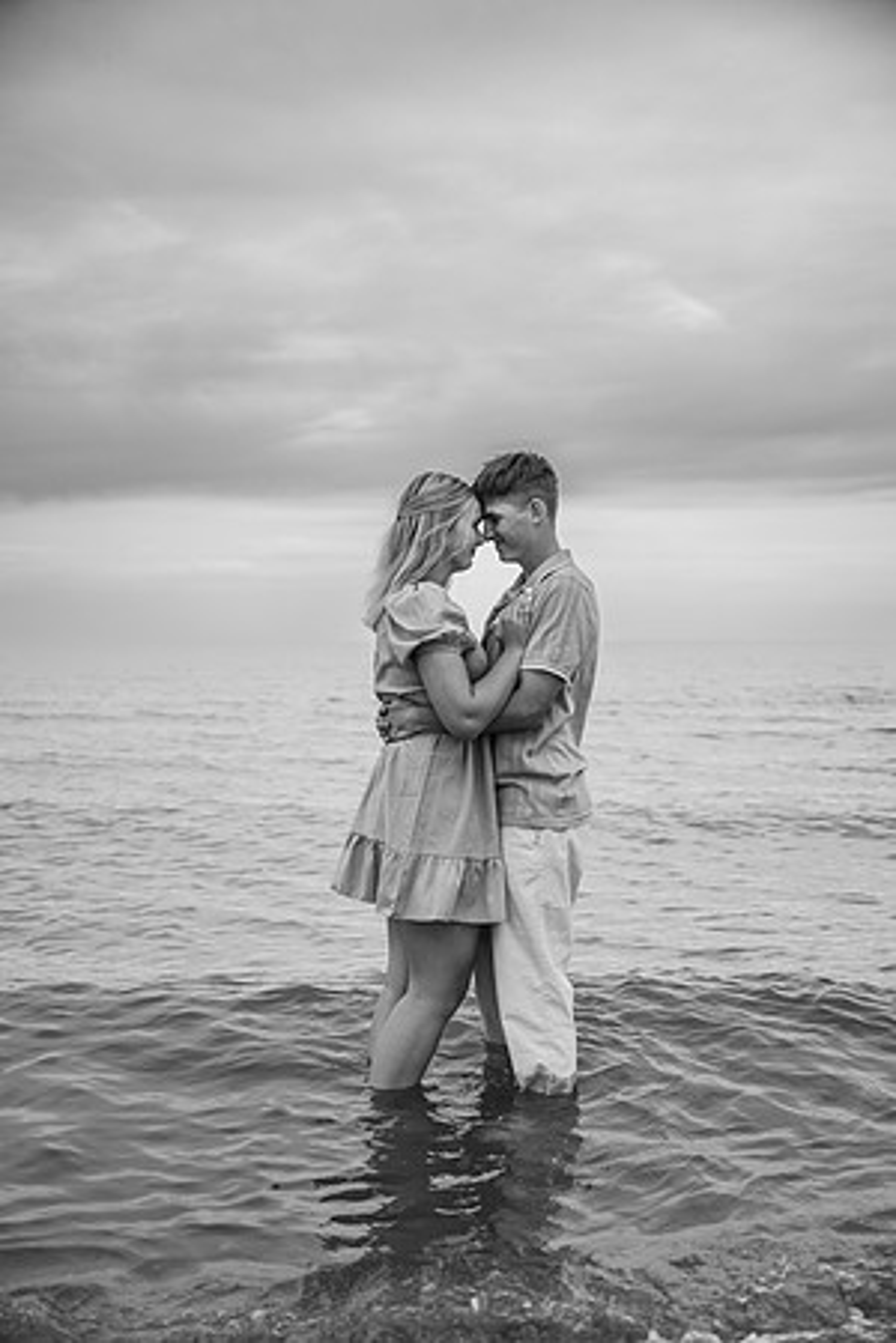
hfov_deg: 31.9
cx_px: 448
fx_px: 1568
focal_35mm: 42
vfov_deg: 46.4
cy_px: 672
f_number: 2.8
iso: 320
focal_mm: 42
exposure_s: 1/1000
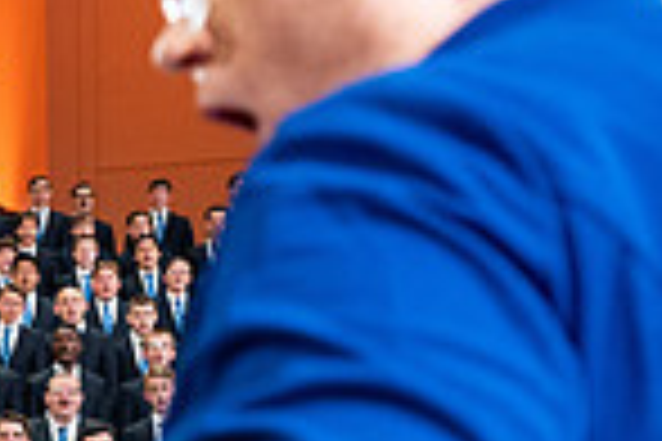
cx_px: -484
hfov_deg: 17.1
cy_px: 510
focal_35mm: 101
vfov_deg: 13.2
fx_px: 1857
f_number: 2.8
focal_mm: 24
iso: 1600
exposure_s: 1/320
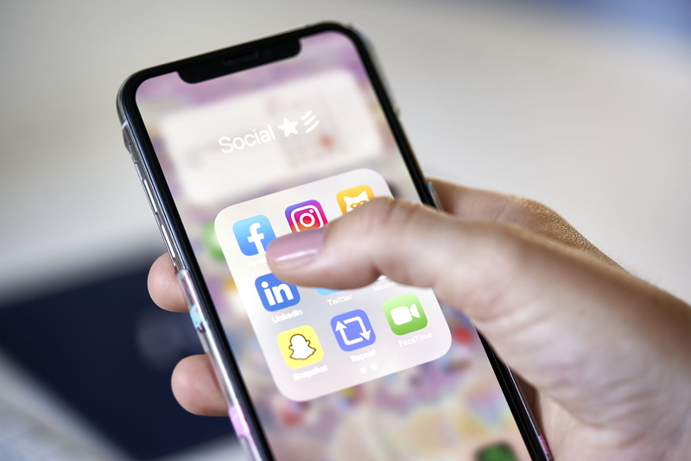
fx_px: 1728
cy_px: 230
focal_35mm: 90
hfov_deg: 22.6
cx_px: 346
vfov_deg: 15.2
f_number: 2.8
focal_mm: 90
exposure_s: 1/160
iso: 160
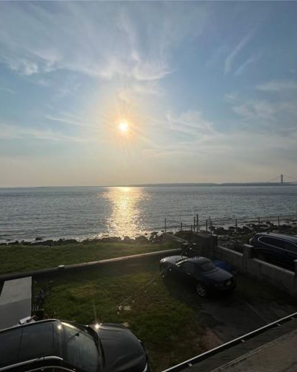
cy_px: 186
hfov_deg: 76.7
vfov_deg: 89.7
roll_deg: +0.0
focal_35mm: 17
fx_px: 187
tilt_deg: -0.5
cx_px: 133
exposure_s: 1/9346
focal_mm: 1.57
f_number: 1.8
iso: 25
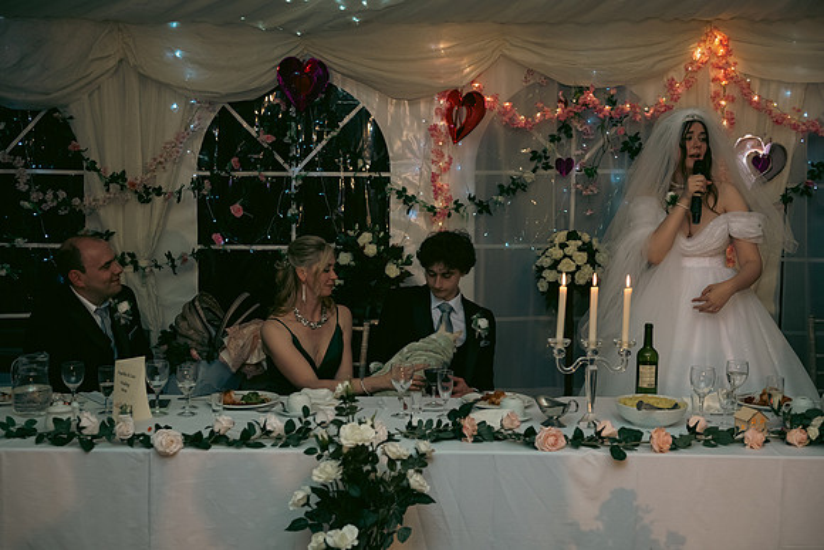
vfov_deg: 28.1
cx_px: 412
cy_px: 275
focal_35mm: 48
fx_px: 1099
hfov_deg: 41.1
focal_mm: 48
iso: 800
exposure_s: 1/160
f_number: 3.5
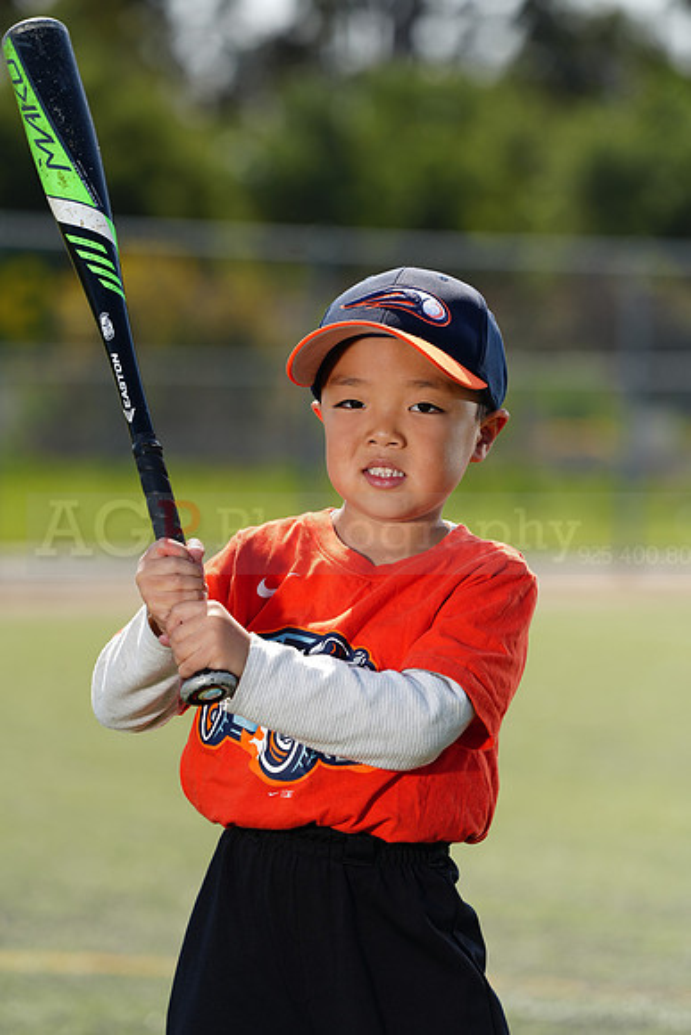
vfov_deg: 10.4
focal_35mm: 198
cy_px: 518
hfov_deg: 6.9
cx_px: 346
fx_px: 5697
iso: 50
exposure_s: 1/250
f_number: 5
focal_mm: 198
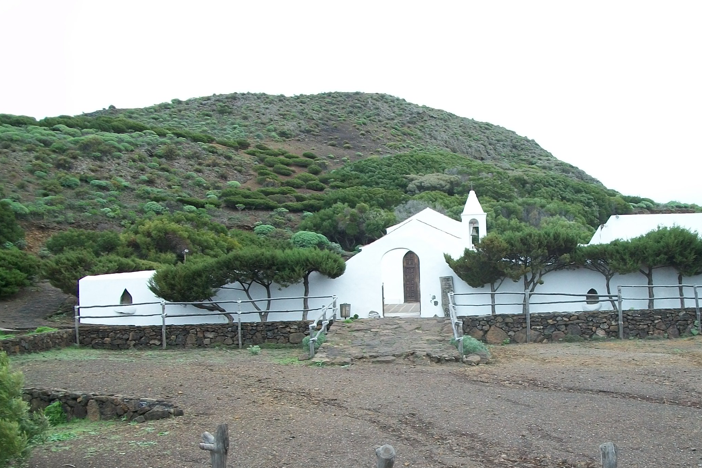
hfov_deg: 46.0
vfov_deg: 31.6
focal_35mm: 42
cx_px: 435
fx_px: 819
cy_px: 315
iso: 80
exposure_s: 1/250
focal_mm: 5.7
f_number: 2.9
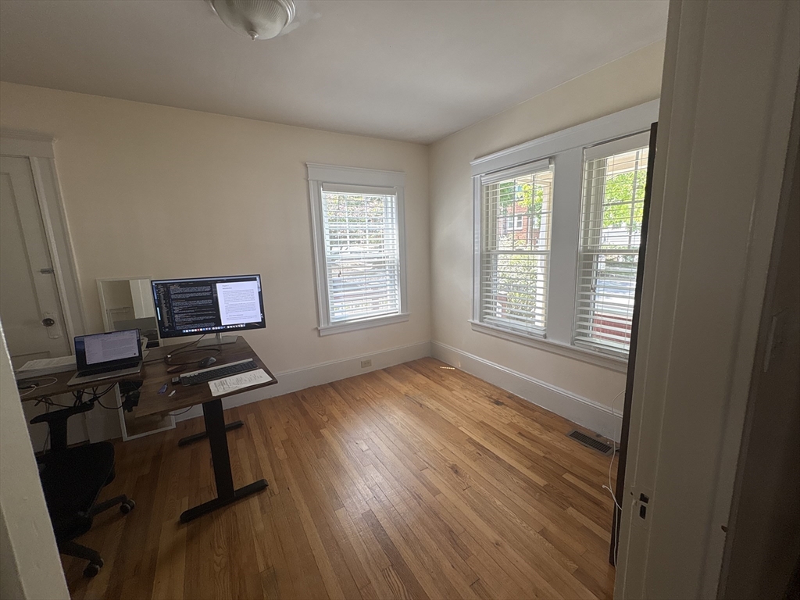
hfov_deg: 102.1
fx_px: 324
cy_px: 300
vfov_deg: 85.7
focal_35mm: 14
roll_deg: +2.4
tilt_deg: -8.6
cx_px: 400
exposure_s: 1/99
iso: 40
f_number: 2.2
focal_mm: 2.22
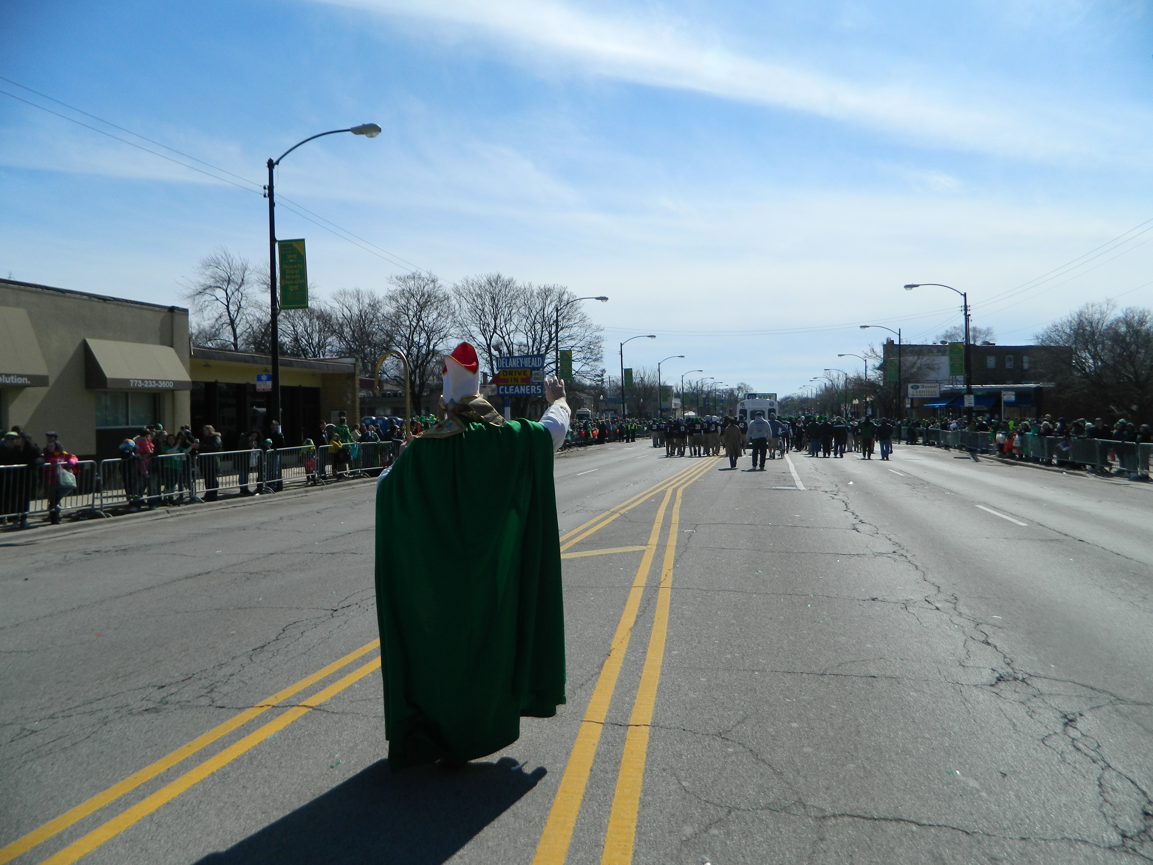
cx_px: 576
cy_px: 432
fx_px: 833
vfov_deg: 54.9
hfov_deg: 69.4
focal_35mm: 25
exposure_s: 1/320
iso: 80
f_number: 8.7
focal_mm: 4.5
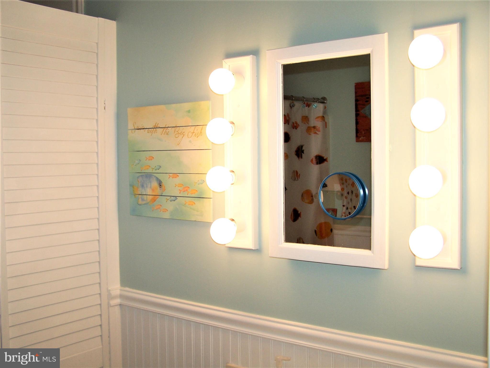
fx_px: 538
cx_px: 245
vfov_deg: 37.7
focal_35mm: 38
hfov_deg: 49.0
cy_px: 184
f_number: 2.8
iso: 80
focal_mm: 6.3
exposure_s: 1/180
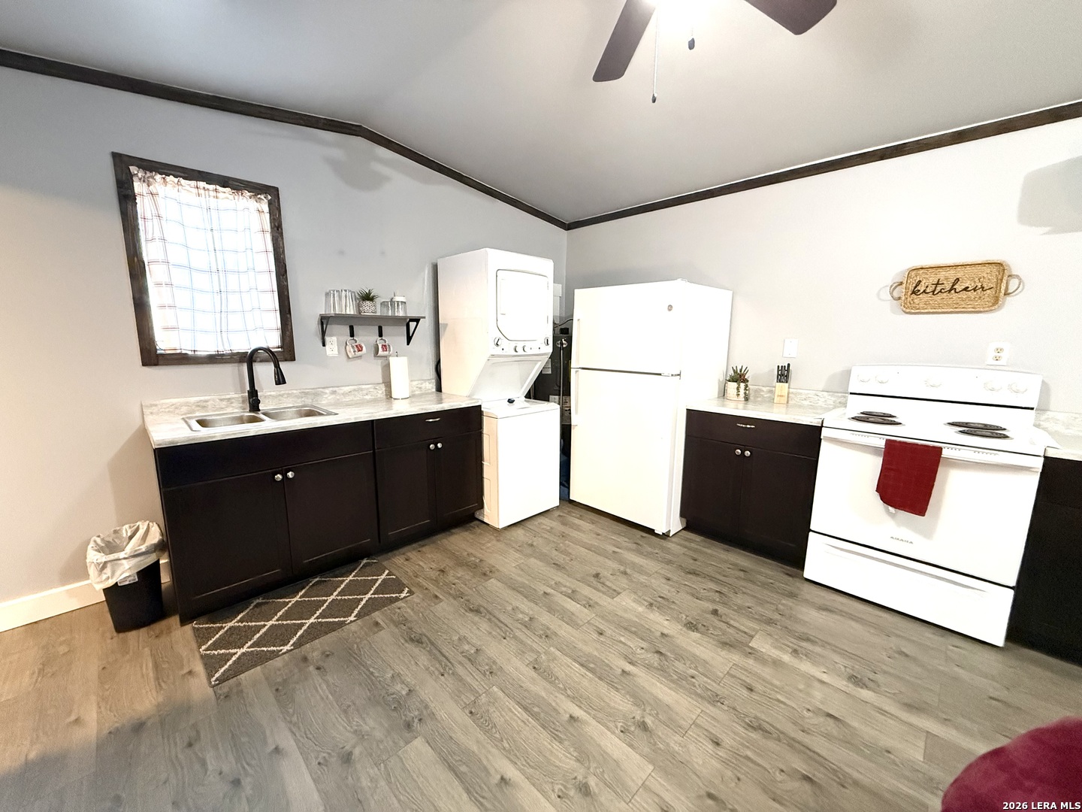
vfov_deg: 85.7
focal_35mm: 14
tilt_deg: -9.8
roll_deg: -0.3
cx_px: 541
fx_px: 438
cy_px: 406
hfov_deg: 102.1
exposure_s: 1/60
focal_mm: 2.22
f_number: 2.2
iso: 800
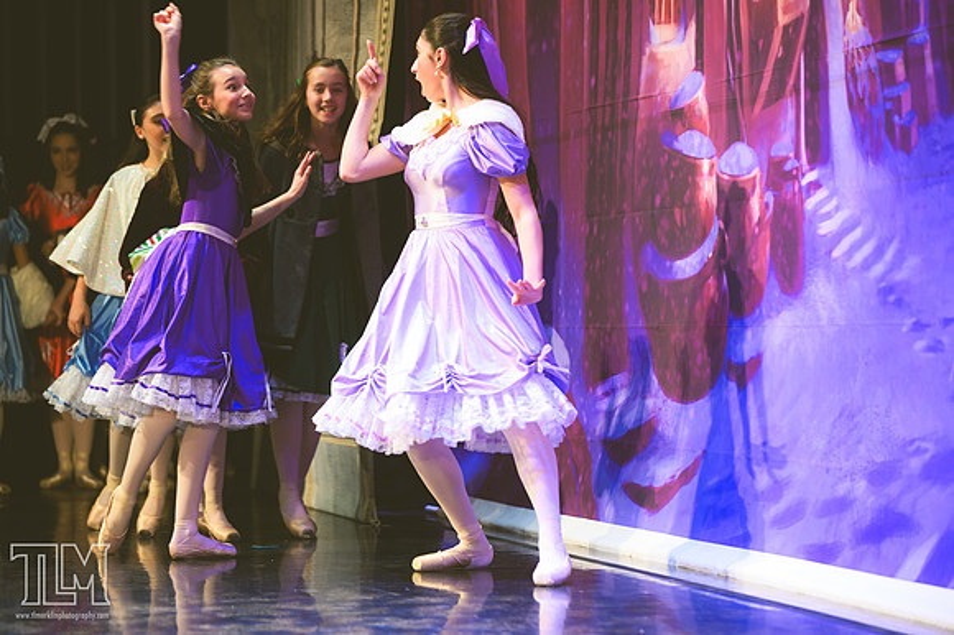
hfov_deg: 16.8
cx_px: 477
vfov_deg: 11.2
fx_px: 3231
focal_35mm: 122
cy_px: 318
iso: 2000
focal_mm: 122
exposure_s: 1/250
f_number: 2.8
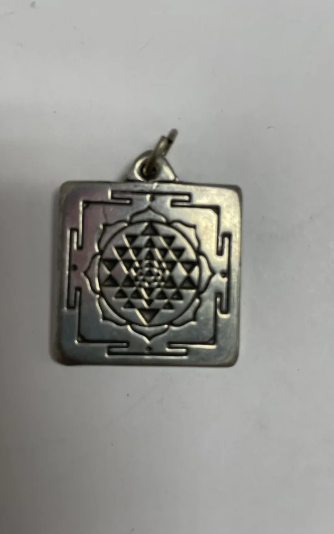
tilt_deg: -85.2
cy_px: 270
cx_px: 150
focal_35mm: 28
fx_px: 408
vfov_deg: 66.5
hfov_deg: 44.5
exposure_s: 1/120
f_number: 1.6
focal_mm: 4.2
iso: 50
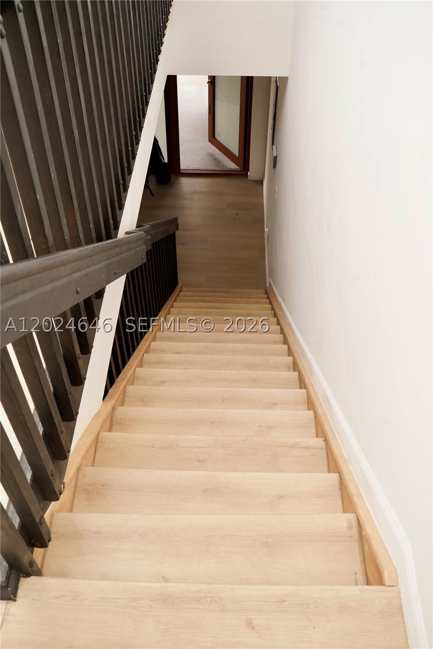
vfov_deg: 54.4
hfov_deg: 37.9
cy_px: 324
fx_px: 631
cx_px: 216
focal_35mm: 35
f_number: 8
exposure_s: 1/125
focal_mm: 35
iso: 640
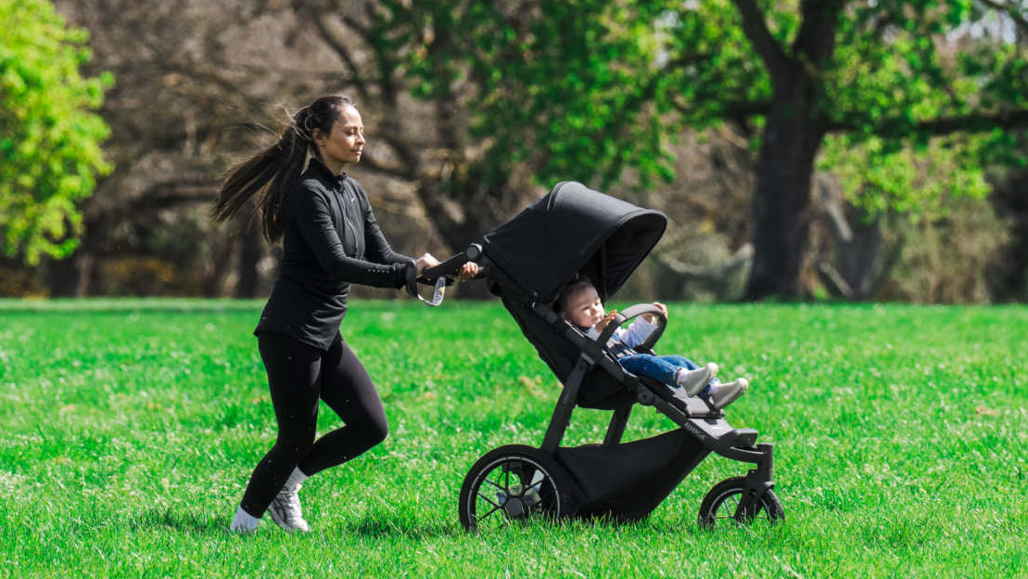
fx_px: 11013
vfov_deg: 3.0
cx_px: 794
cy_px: 41
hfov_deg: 5.3
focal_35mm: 404
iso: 100
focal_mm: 167
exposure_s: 1/500
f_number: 4
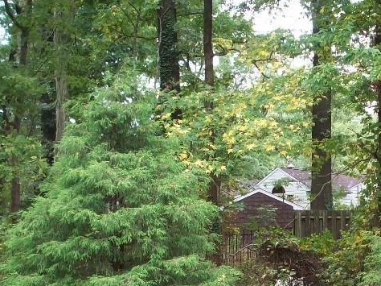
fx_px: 880
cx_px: 301
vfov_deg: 18.0
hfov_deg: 24.1
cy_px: 276
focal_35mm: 80
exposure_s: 1/77.6
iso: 80
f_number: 2.8
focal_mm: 6.2
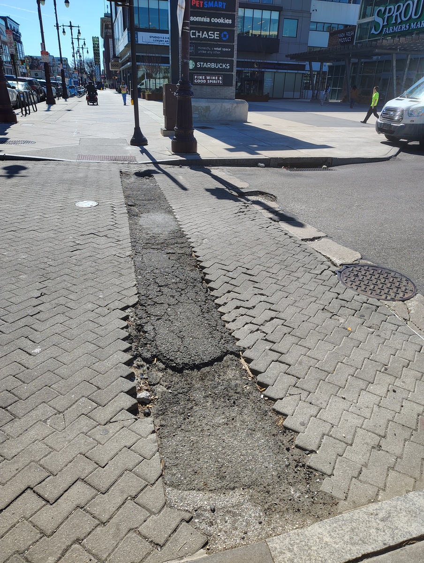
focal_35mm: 24
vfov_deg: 71.5
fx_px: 391
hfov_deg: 57.0
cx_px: 212
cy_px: 282
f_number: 1.8
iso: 100
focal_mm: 5.56
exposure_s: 1/875
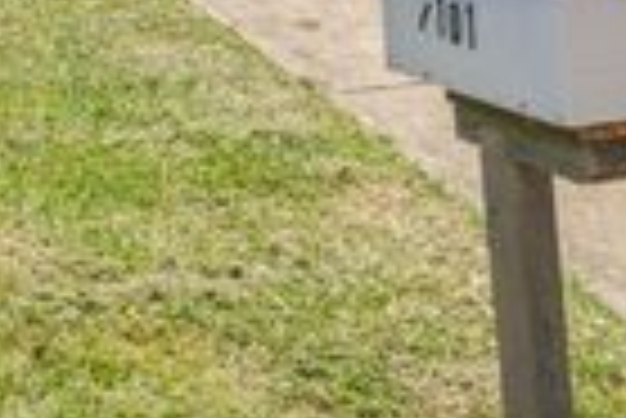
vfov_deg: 11.2
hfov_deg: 17.4
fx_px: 2002
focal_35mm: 115
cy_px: -317
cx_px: 5
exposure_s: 1/640
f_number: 8
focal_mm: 32
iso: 800
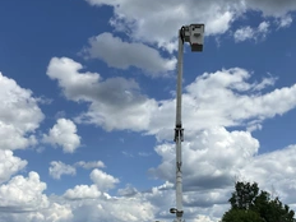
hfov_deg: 38.1
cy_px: 137
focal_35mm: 50
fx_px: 428
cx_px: 174
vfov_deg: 29.0
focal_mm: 3
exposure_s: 1/3788
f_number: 1.8
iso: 25
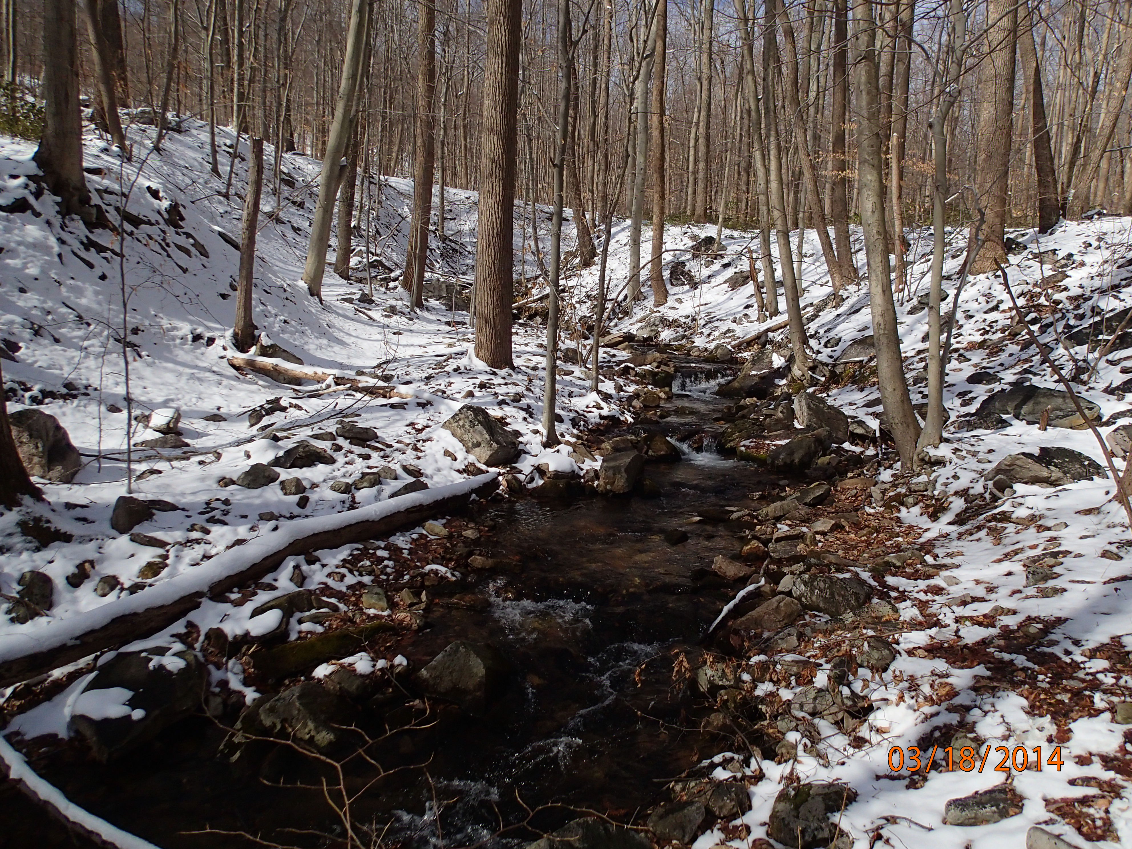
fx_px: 818
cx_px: 566
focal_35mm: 25
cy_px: 424
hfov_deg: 69.4
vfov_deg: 54.9
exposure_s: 1/500
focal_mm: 4.5
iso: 250
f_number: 8
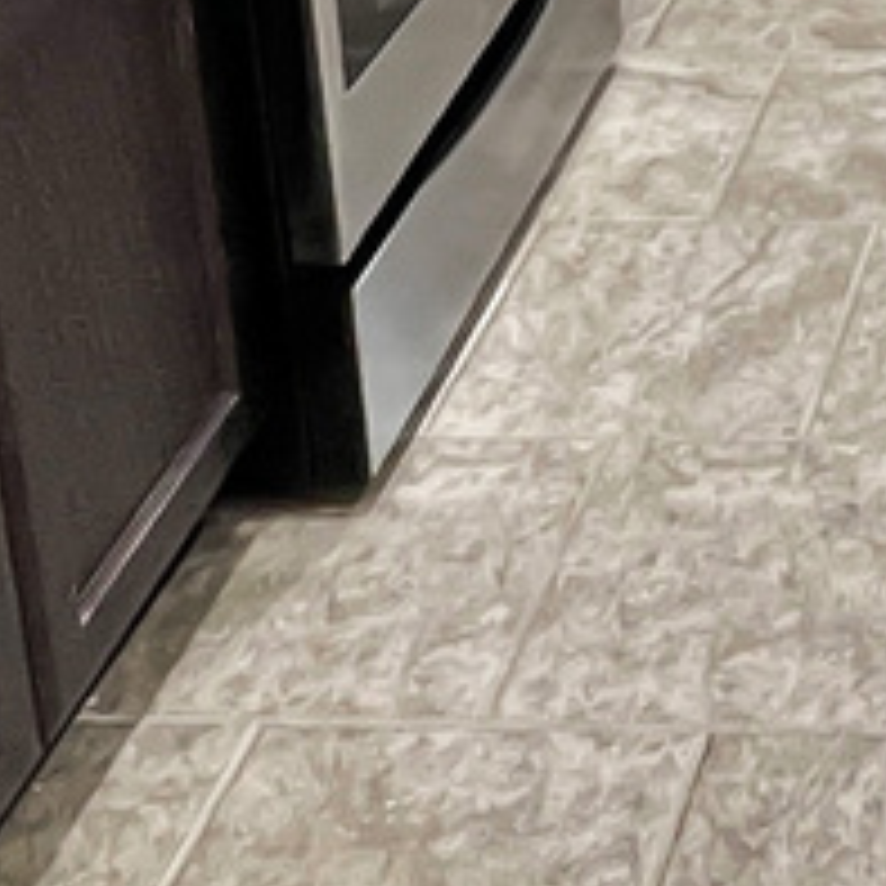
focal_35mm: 84
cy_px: -558
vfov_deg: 17.8
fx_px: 2432
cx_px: 1385
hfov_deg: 18.1
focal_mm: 1.57
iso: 320
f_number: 1.8
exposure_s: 1/60
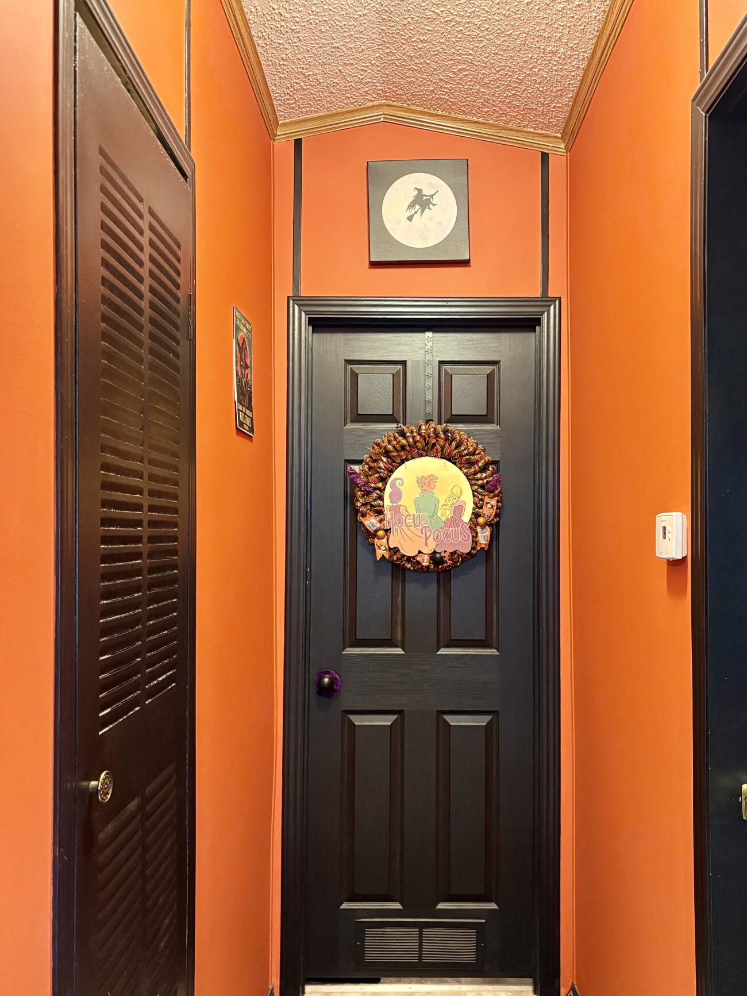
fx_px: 863
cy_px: 528
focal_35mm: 30
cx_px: 421
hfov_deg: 46.7
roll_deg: +0.0
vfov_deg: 59.9
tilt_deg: +1.6
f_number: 1.6
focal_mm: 5.96
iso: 500
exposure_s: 1/40
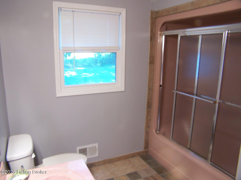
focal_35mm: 38
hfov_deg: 49.0
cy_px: 90
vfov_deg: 37.7
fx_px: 265
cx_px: 120
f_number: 2.8
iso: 80
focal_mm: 6.3
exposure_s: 1/6
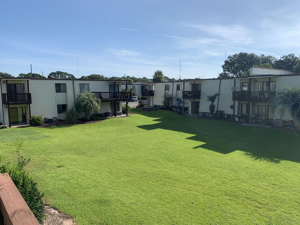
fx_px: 225
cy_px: 112
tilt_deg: -6.5
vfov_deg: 53.1
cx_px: 150
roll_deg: +0.7
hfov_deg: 67.3
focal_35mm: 26
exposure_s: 1/2833
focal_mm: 4.25
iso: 25
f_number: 1.8
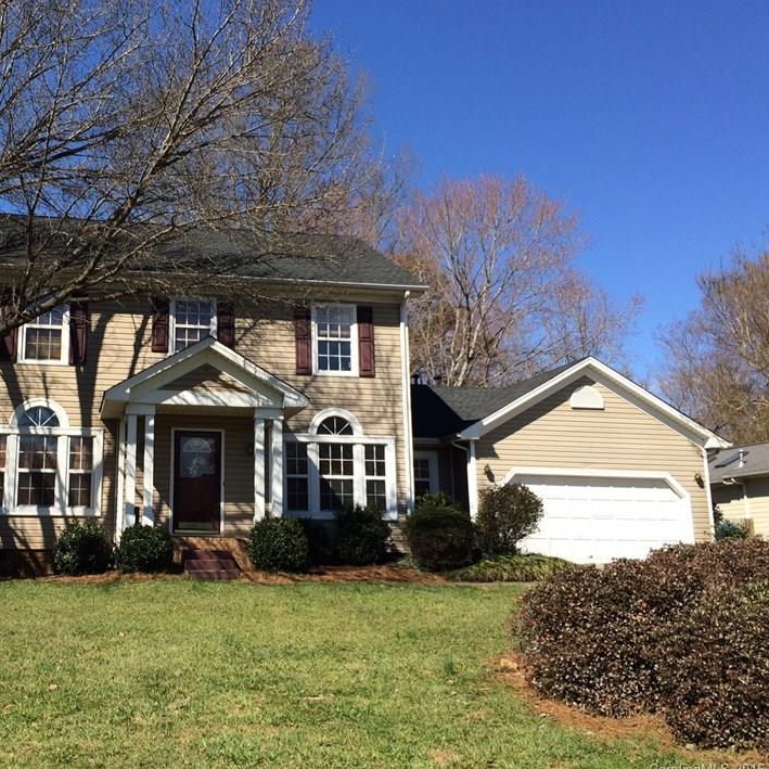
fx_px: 930
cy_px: 363
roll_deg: +0.5
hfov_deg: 43.8
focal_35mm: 37
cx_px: 218
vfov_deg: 44.9
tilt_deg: +11.4
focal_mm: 4.15
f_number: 2.2
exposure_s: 1/1786
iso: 32
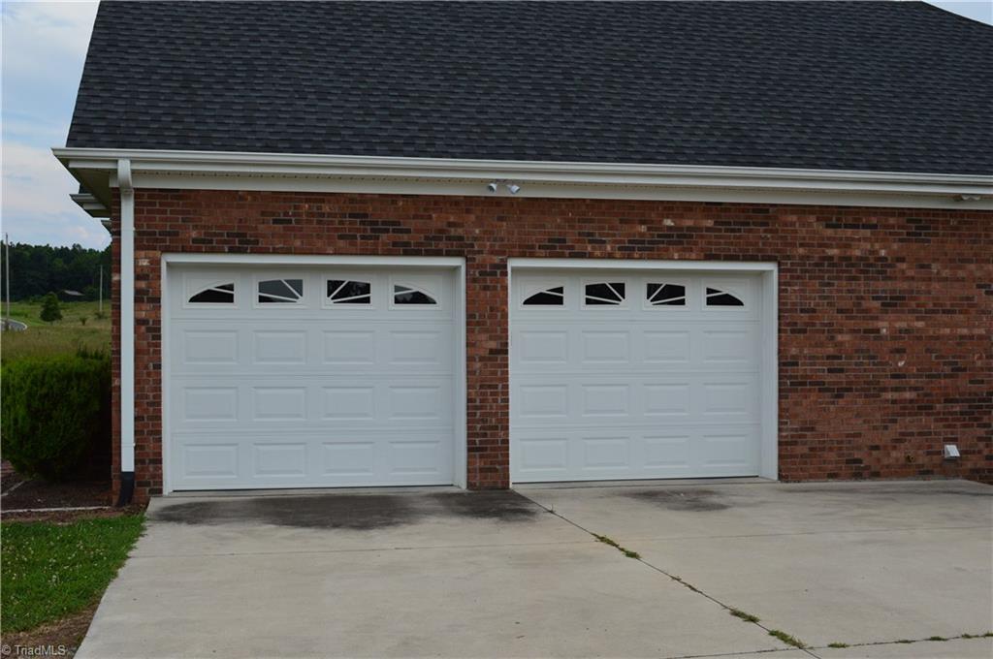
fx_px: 1198
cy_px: 330
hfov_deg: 45.0
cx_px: 496
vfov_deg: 30.8
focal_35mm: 44
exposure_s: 1/400
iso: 400
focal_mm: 29
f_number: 11
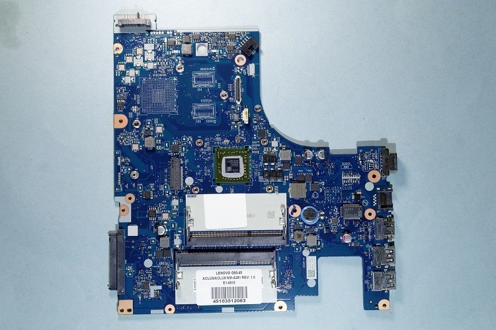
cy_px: 165
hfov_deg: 51.3
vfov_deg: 35.4
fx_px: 516
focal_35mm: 38
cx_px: 248
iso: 100
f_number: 8
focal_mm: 25
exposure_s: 1/6
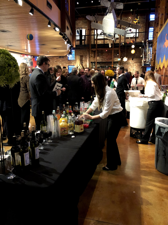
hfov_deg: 49.7
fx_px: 181
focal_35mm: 28
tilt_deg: -10.1
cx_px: 84
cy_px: 112
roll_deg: +0.4
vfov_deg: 63.4
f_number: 1.8
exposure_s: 1/24
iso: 640
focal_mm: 3.99
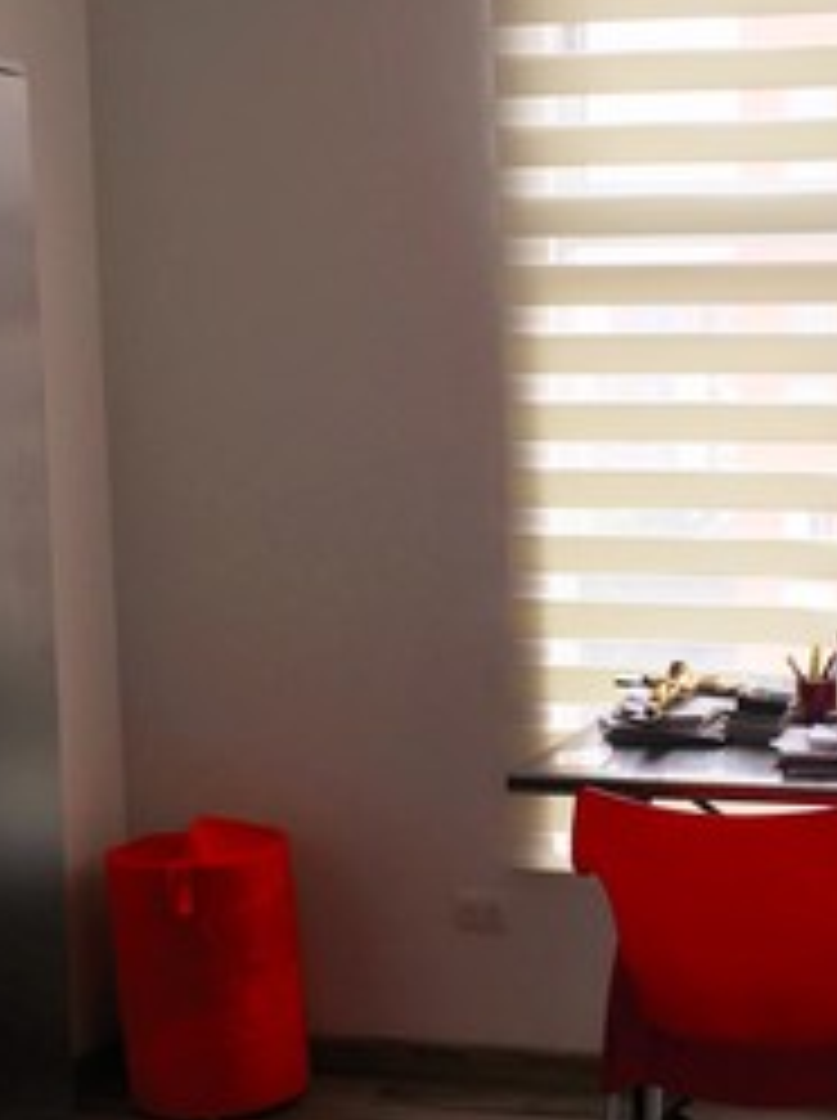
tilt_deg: -9.9
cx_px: 626
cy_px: 715
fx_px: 2263
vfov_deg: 27.7
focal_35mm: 70
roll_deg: +0.6
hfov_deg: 20.8
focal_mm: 4.15
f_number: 2.2
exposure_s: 1/40
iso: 32
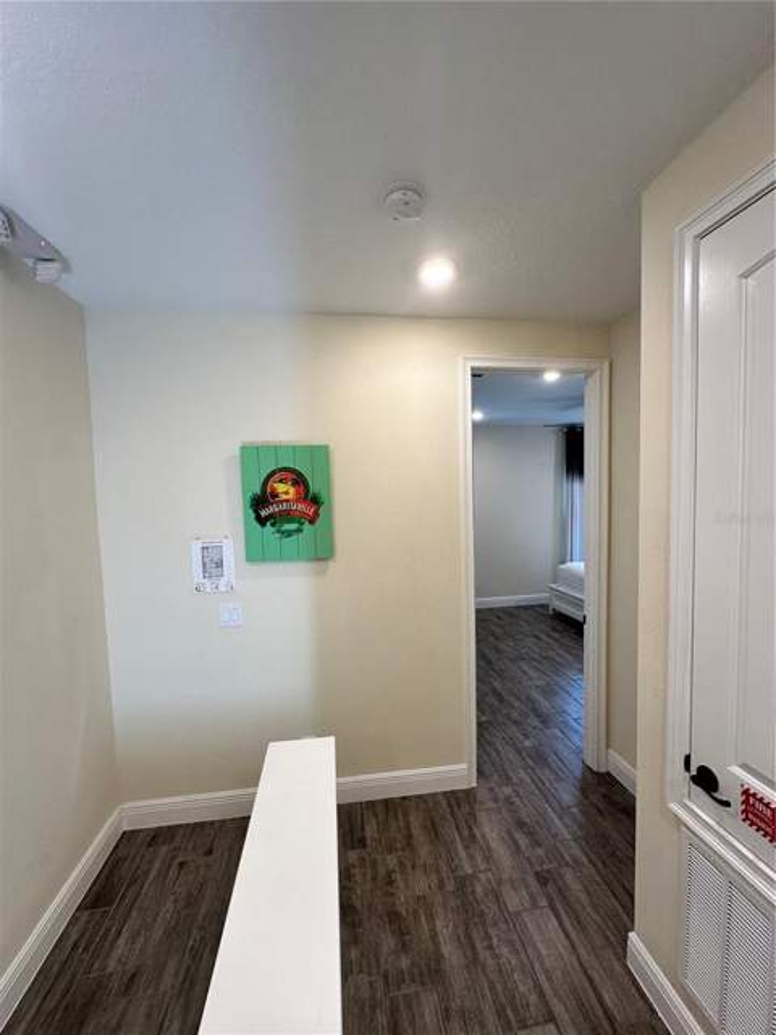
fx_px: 418
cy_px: 518
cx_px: 388
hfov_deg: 85.7
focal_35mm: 14
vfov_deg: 102.1
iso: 160
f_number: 2.2
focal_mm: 2.22
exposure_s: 1/120
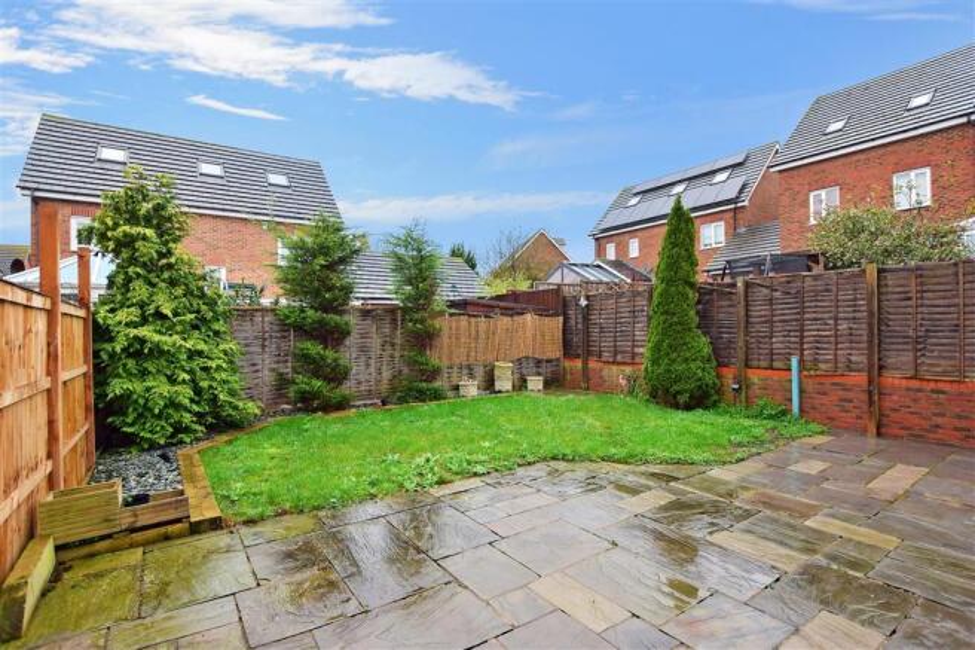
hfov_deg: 100.4
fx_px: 406
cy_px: 325
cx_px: 488
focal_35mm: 15
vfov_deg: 77.3
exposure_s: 1/50
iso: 400
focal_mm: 10
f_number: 5.6
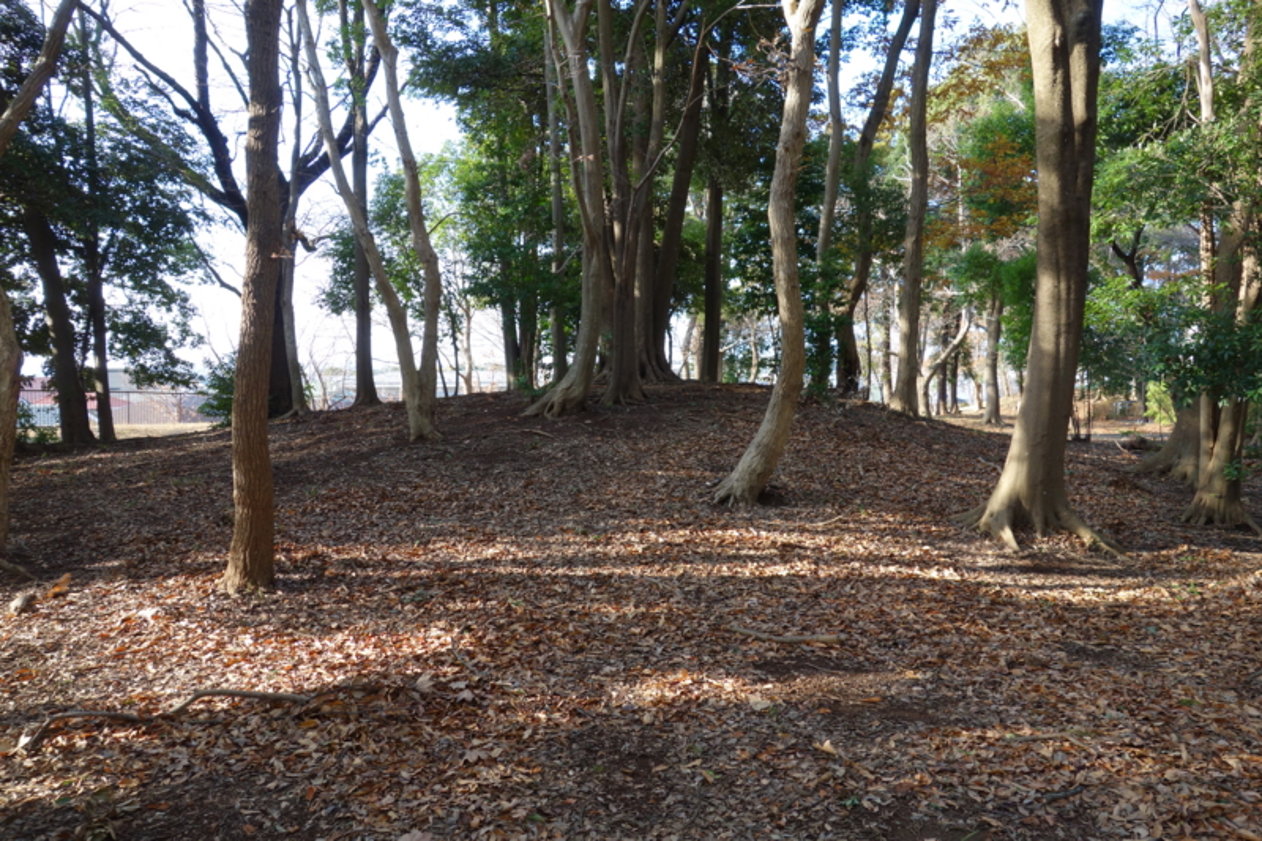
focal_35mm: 28
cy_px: 420
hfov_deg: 65.5
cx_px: 631
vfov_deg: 46.4
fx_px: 981
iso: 160
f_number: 4
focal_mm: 10.4
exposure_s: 1/125
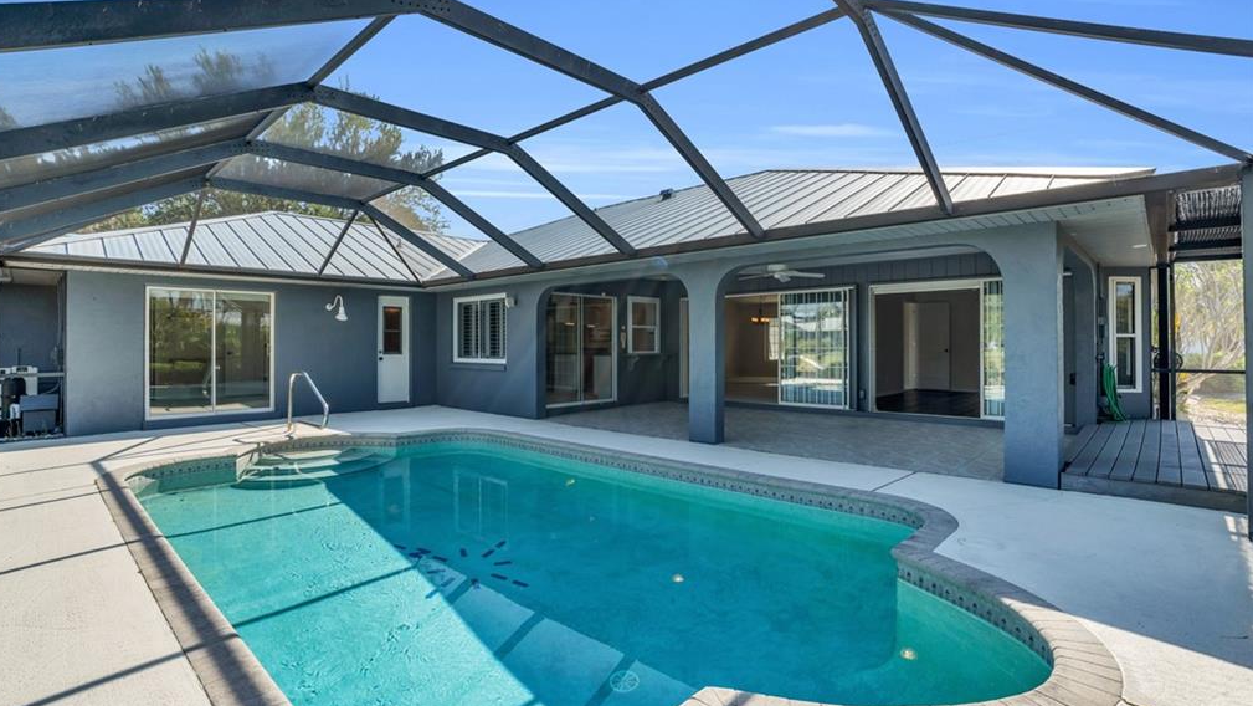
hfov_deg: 95.9
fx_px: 565
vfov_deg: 63.9
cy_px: 339
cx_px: 620
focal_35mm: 17
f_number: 9
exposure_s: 1/320
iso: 200
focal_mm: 16
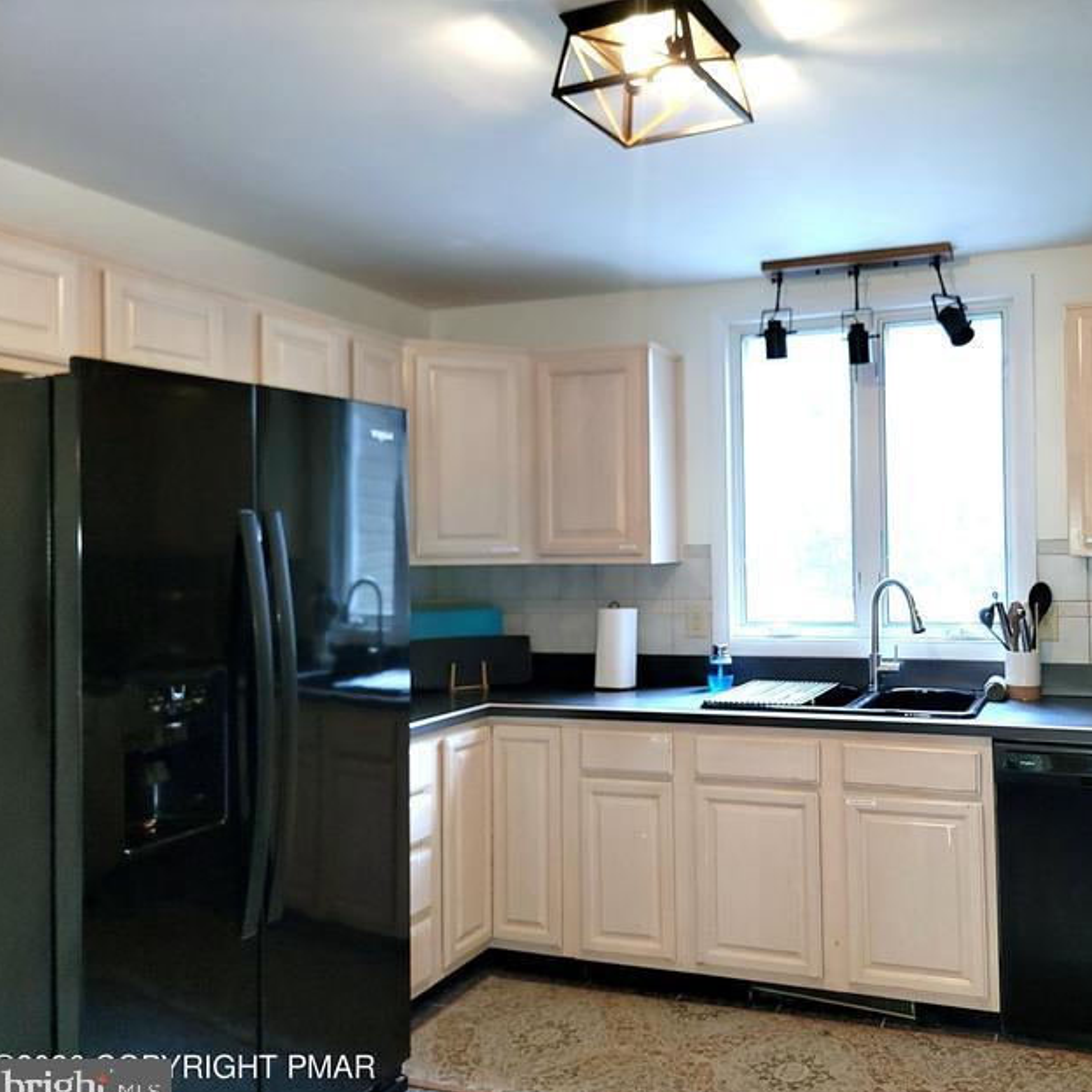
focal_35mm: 29
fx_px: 1035
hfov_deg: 54.4
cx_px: 736
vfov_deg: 55.6
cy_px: 558
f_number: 1.8
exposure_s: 1/24
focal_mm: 6.7
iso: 100
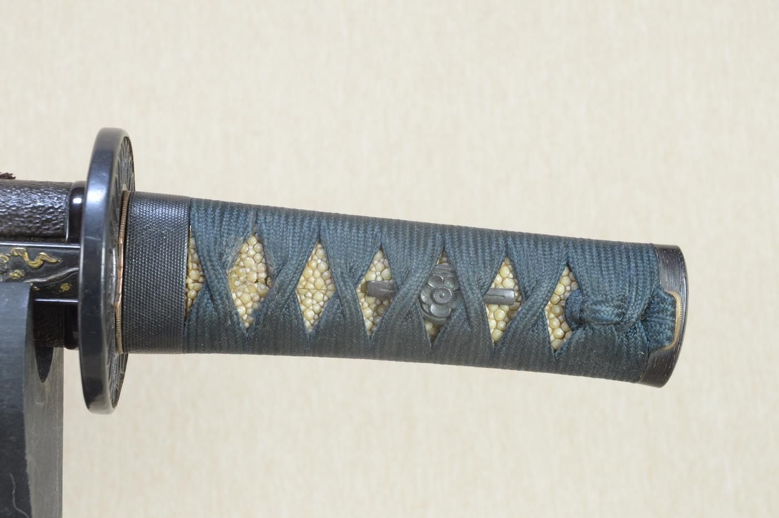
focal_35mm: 75
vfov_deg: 18.2
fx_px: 1622
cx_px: 390
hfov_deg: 27.0
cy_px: 259
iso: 400
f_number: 11
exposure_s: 1/1.6
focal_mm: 50
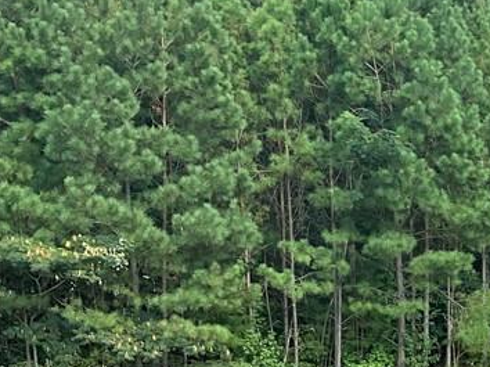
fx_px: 1188
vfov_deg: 17.3
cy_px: 341
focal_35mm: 84
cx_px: 705
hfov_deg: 20.4
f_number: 1.8
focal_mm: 3
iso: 16
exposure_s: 1/195
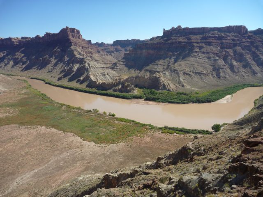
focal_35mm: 28
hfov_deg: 63.4
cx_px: 132
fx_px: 213
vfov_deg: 49.7
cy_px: 98
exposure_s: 1/640
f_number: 3.3
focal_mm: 4.9
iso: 80
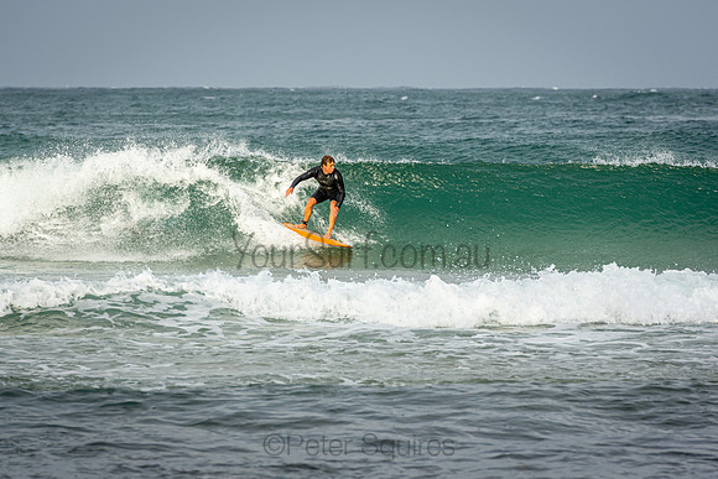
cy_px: 240
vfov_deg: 4.5
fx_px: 6163
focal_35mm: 309
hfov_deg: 6.7
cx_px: 359
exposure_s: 1/800
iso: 200
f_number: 5.6
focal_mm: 200
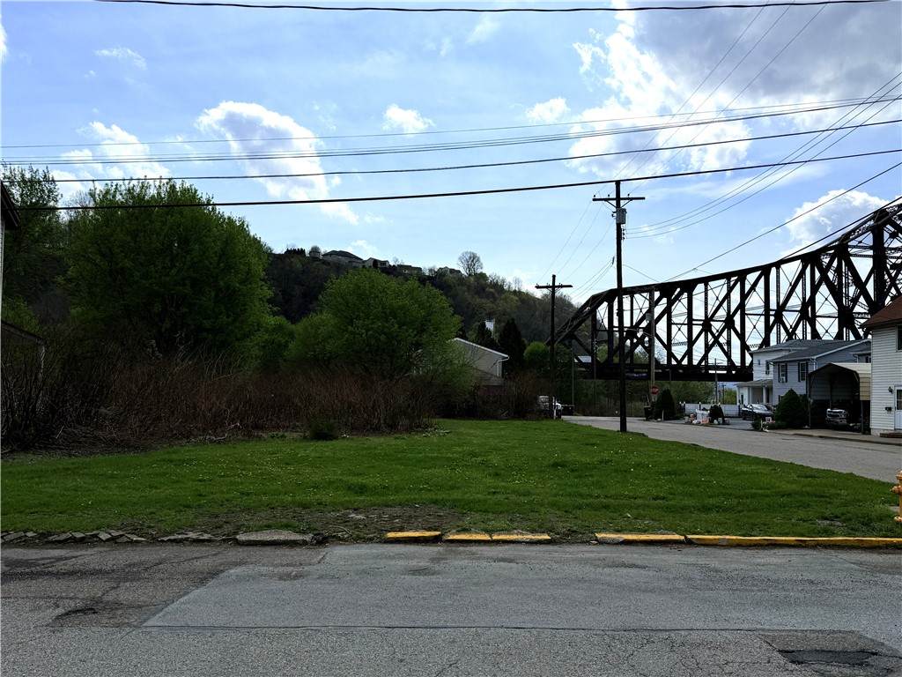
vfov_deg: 45.4
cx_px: 451
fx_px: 808
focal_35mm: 31
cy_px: 338
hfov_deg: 58.4
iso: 80
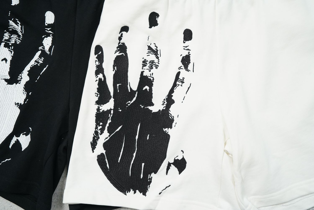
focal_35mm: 35
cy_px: 105
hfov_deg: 54.4
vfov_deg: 37.9
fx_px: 305
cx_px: 157
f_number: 10
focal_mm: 35
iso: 1600
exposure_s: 1/100
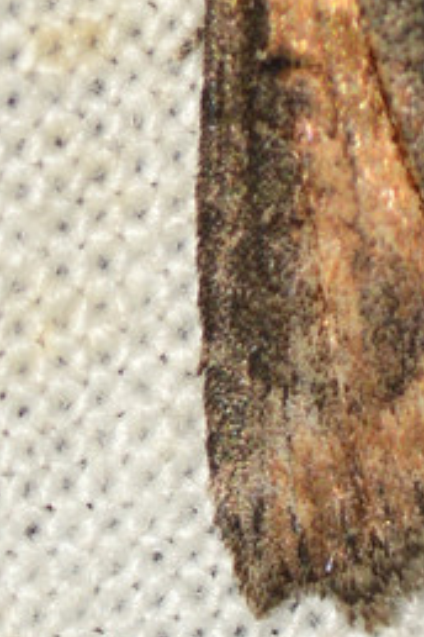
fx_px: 6571
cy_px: 35
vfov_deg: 5.5
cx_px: 426
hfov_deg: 3.7
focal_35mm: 372
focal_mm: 100
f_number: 13
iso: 100
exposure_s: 1/200
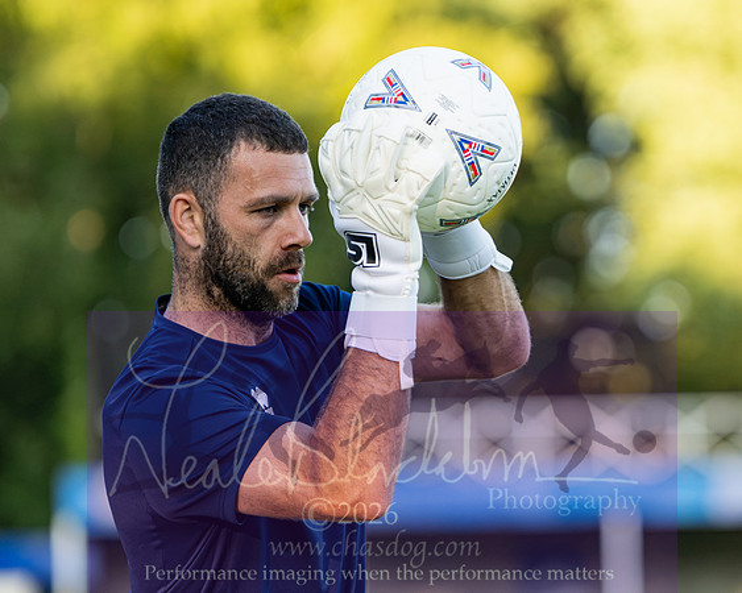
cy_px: 257
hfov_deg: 8.1
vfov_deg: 6.5
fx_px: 5228
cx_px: 518
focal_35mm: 238
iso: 1100
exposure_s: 1/10000
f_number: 1.4
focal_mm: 85
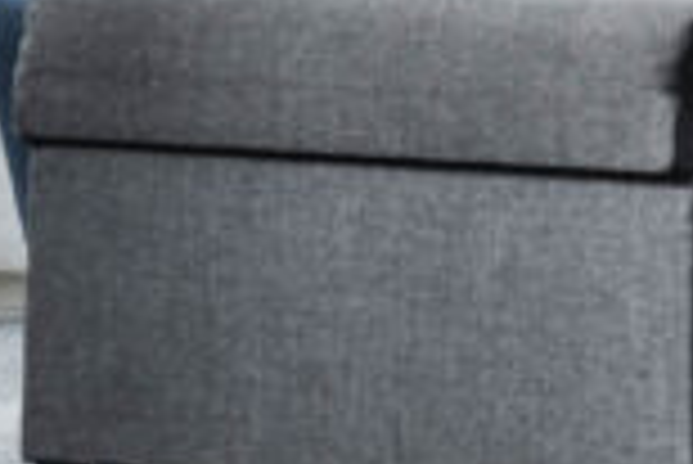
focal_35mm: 333
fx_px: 6416
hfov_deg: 5.9
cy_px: -755
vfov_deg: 4.0
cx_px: 1665
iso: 100
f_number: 5
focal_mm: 50
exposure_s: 1/200
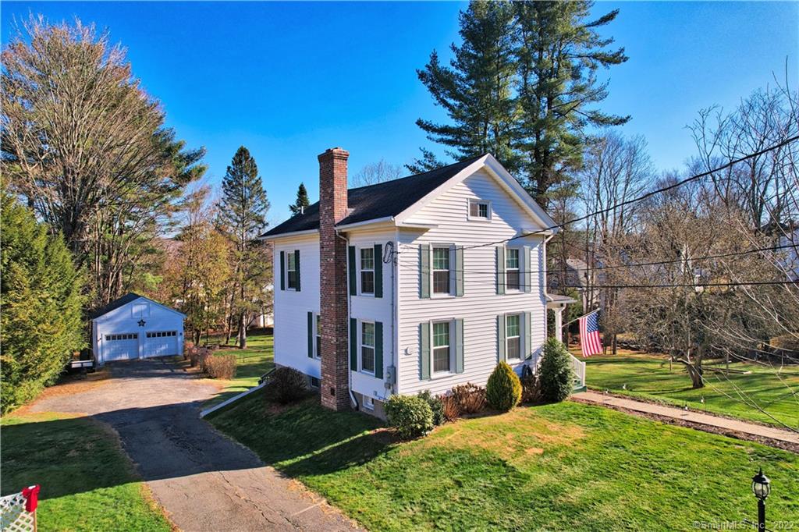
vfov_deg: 57.2
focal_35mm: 22
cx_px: 400
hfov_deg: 78.6
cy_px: 266
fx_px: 488
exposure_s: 1/90
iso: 120
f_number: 2.8
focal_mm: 8.4
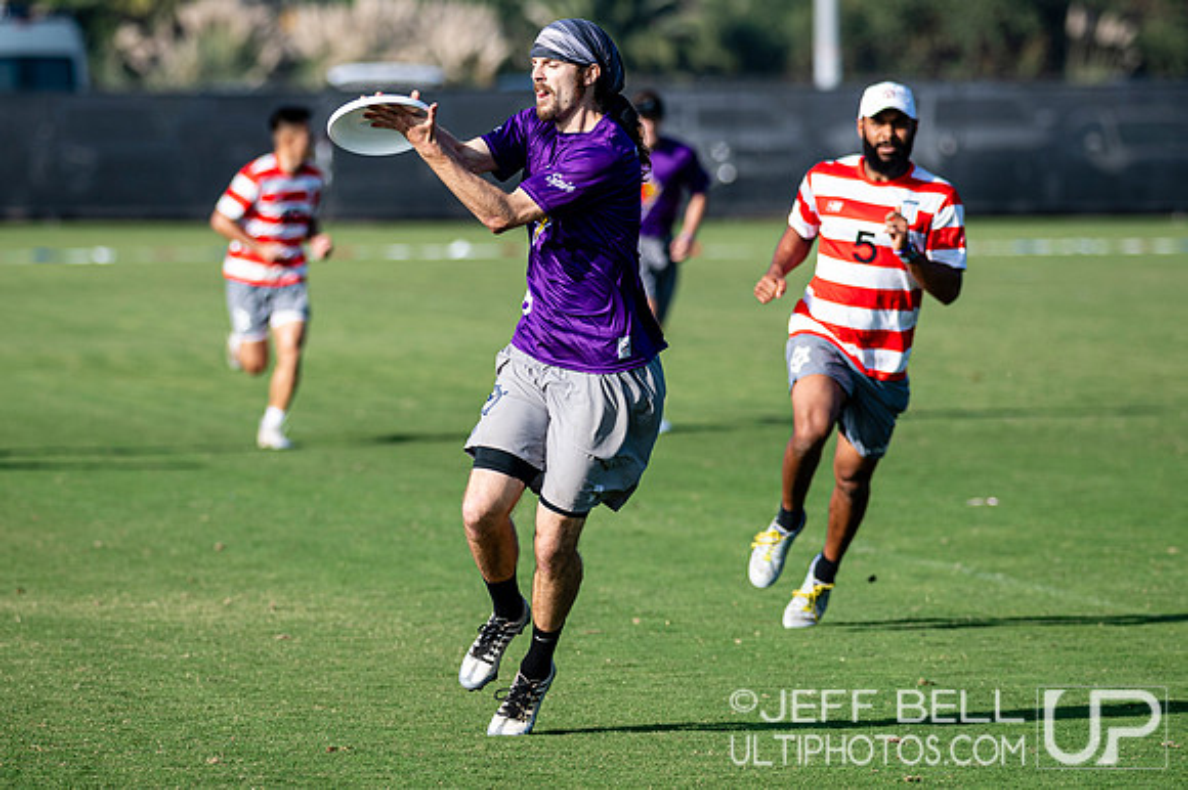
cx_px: 553
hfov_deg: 7.4
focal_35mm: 277
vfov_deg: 4.9
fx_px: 9147
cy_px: 391
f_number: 3.2
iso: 220
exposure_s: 1/2500
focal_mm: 185
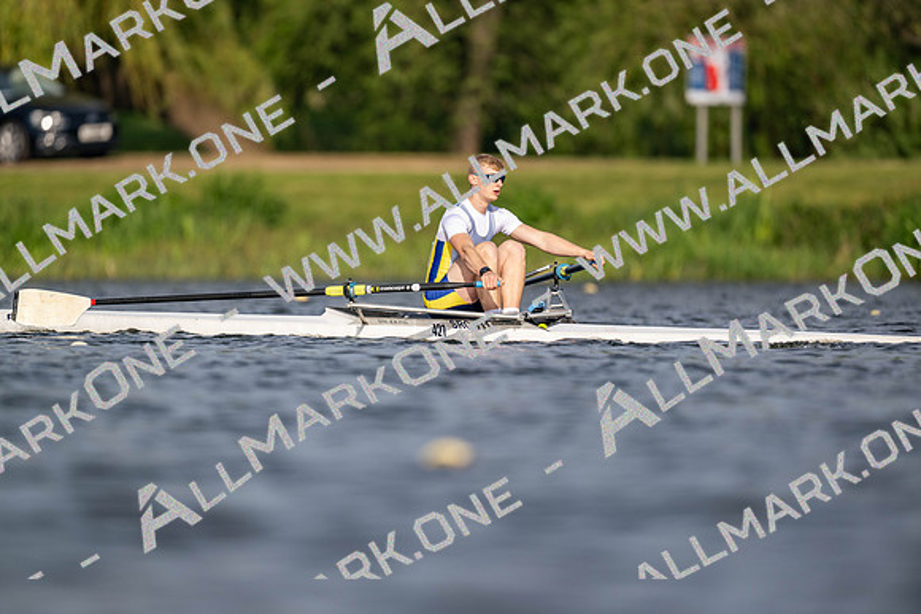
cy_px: 307
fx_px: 15353
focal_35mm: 600
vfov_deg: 2.3
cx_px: 460
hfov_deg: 3.4
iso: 200
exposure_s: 1/2500
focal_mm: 600
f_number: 4
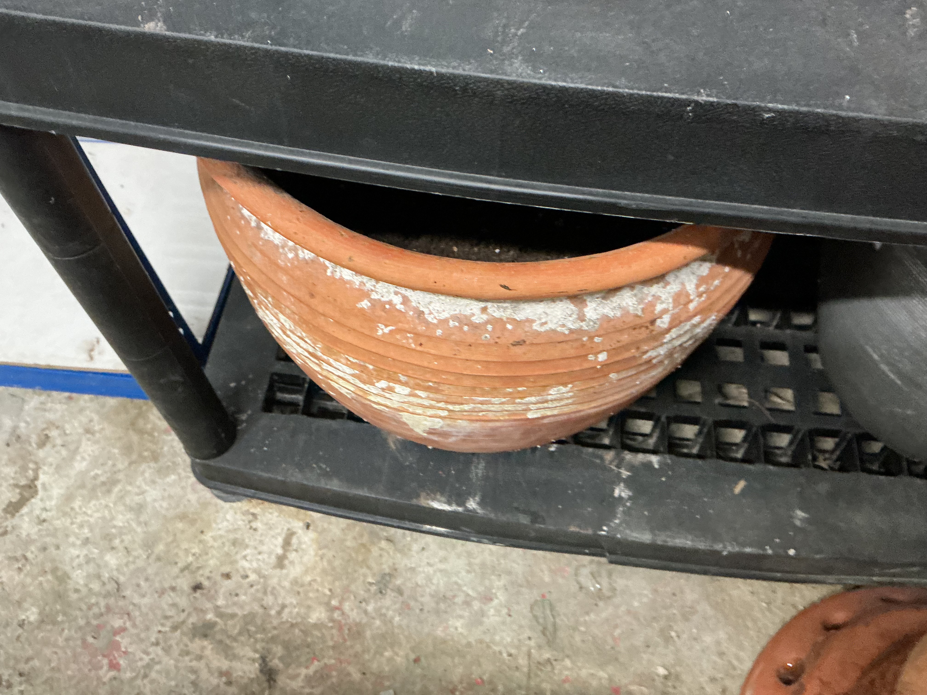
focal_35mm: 29
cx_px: 464
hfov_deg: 61.7
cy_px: 348
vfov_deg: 48.2
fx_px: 777
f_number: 1.8
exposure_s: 1/50
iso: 320
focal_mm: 3
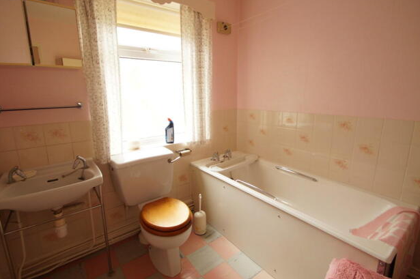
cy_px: 133
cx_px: 201
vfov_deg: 73.6
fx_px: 187
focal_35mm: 16
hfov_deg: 96.7
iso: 400
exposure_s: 1/15
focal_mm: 10
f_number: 4
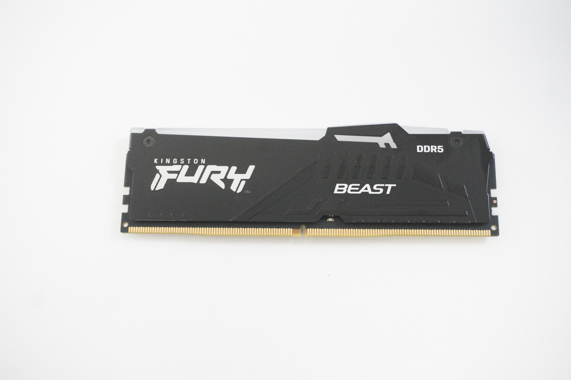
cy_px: 190
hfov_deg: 43.6
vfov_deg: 29.8
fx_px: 713
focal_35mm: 45
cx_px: 286
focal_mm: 30
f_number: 5.6
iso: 8000
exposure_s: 1/250
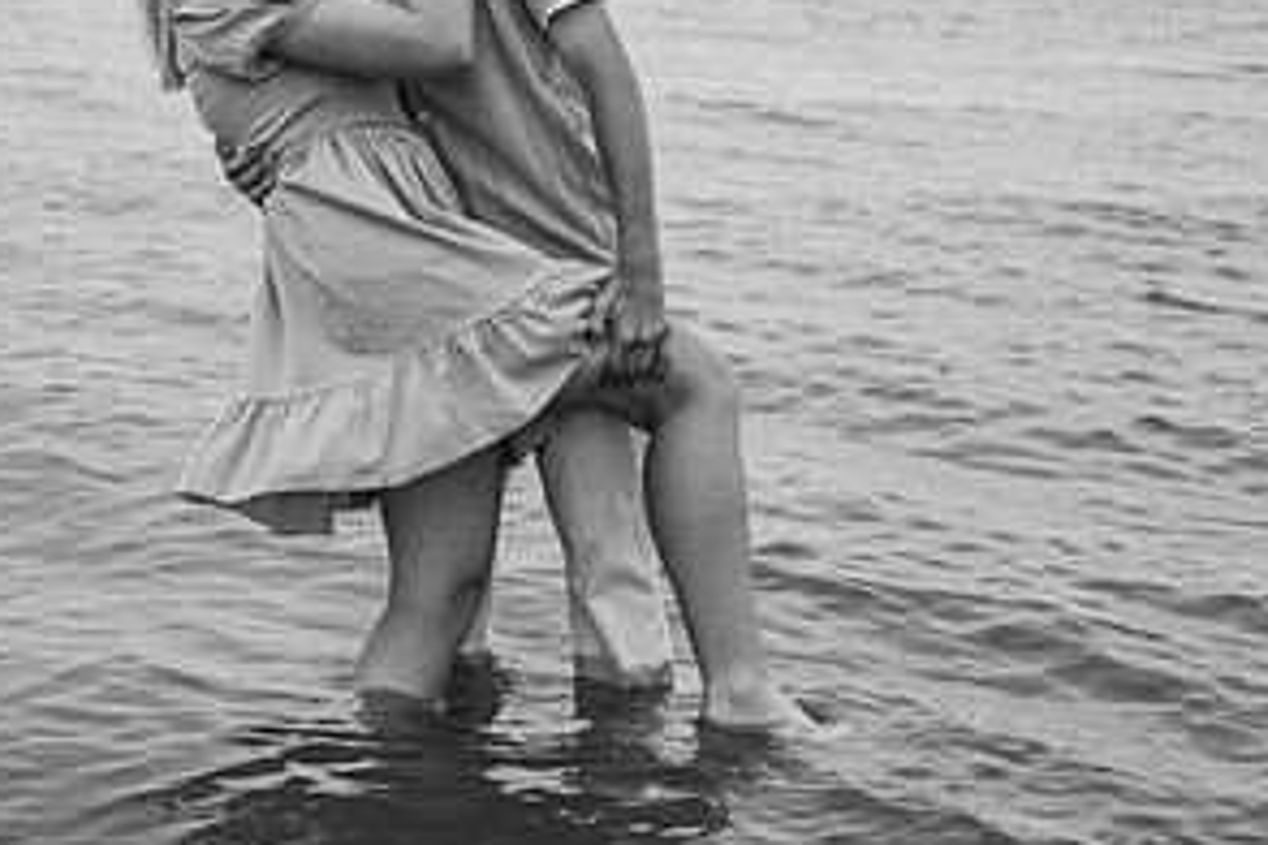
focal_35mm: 75
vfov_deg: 17.9
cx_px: 249
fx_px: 2641
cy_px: 84
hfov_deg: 26.5
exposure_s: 1/1000
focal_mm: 34
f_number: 2.8
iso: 320
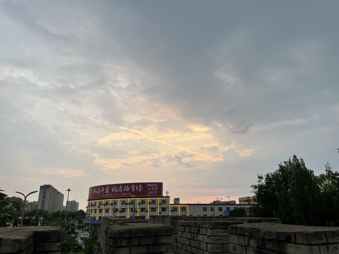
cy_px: 127
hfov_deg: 67.3
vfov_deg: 53.1
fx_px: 255
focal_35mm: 26
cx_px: 170
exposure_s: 1/126
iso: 32
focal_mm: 4.2
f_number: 1.6
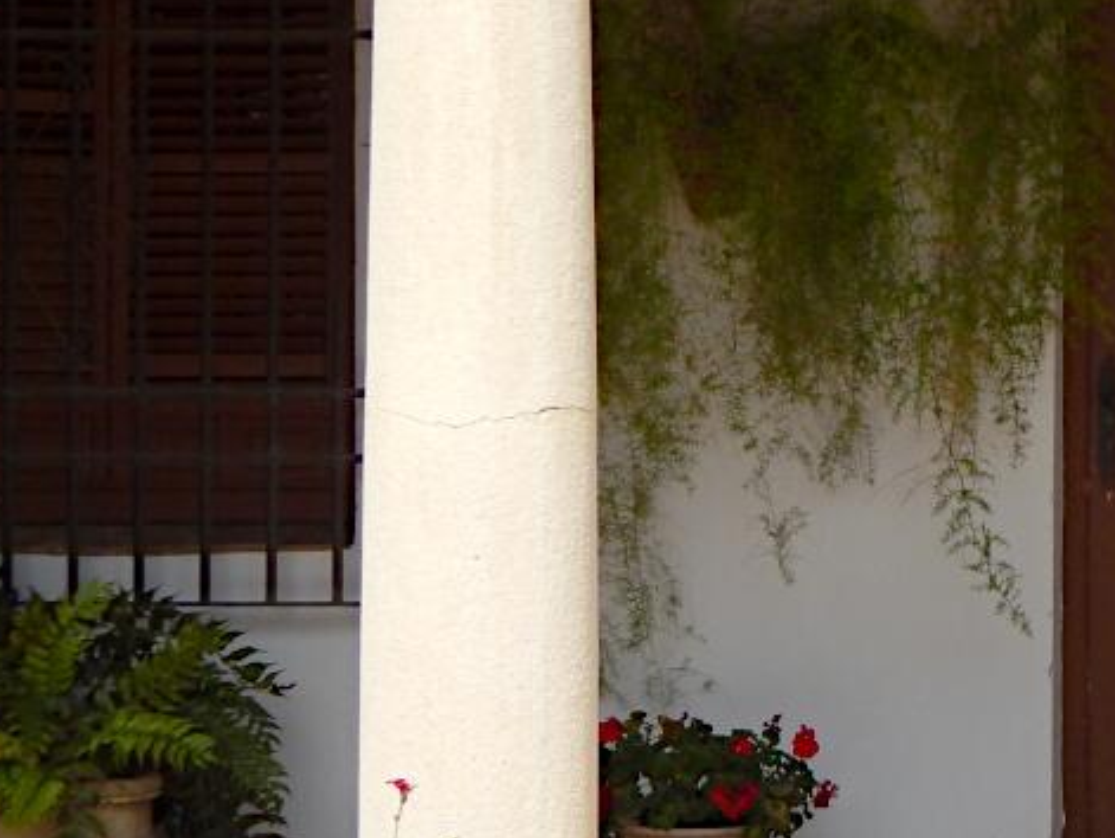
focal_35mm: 140
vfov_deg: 10.6
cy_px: 322
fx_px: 4513
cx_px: 1309
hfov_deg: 13.7
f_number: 3.8
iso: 125
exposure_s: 1/800
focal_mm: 9.7
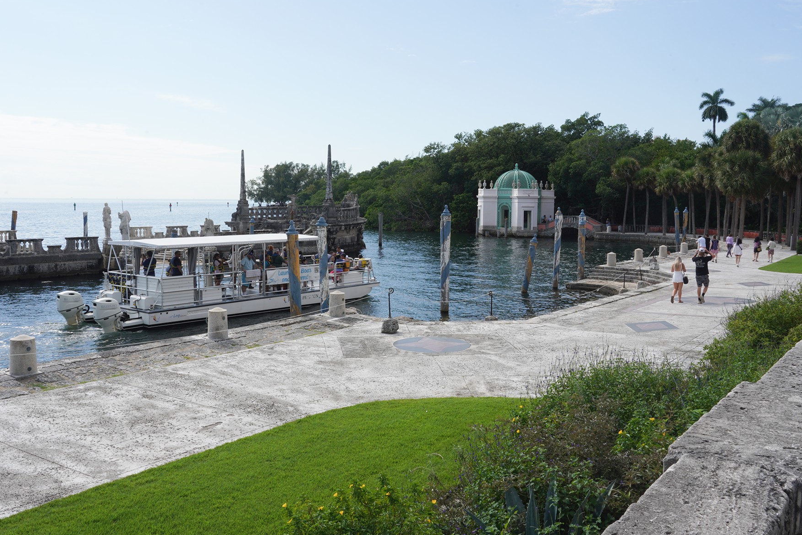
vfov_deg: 41.1
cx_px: 385
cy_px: 249
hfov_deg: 58.7
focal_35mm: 32
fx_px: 713
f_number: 22
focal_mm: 28
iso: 200
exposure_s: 1/100
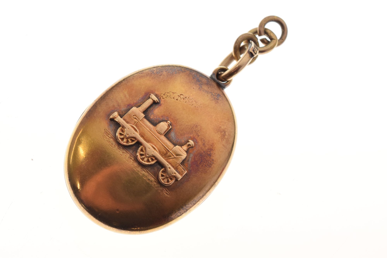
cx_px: 194
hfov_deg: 24.6
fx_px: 887
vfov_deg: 16.6
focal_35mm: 82
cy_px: 129
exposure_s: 1/125
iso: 800
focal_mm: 55
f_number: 11
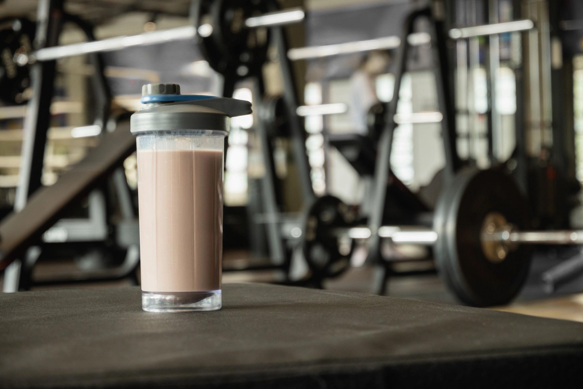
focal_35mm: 78
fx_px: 1263
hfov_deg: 26.0
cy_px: 194
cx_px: 292
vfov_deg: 17.5
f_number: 3.8
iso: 400
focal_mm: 52
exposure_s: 1/125
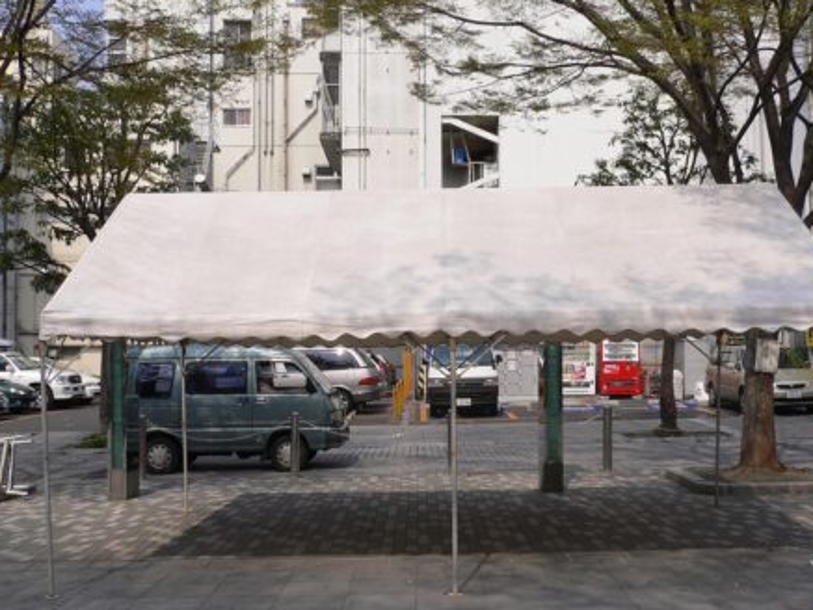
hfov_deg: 45.7
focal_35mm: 41
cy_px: 342
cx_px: 450
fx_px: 963
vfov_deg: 35.1
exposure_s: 1/400
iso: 80
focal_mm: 5.8
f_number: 5.6
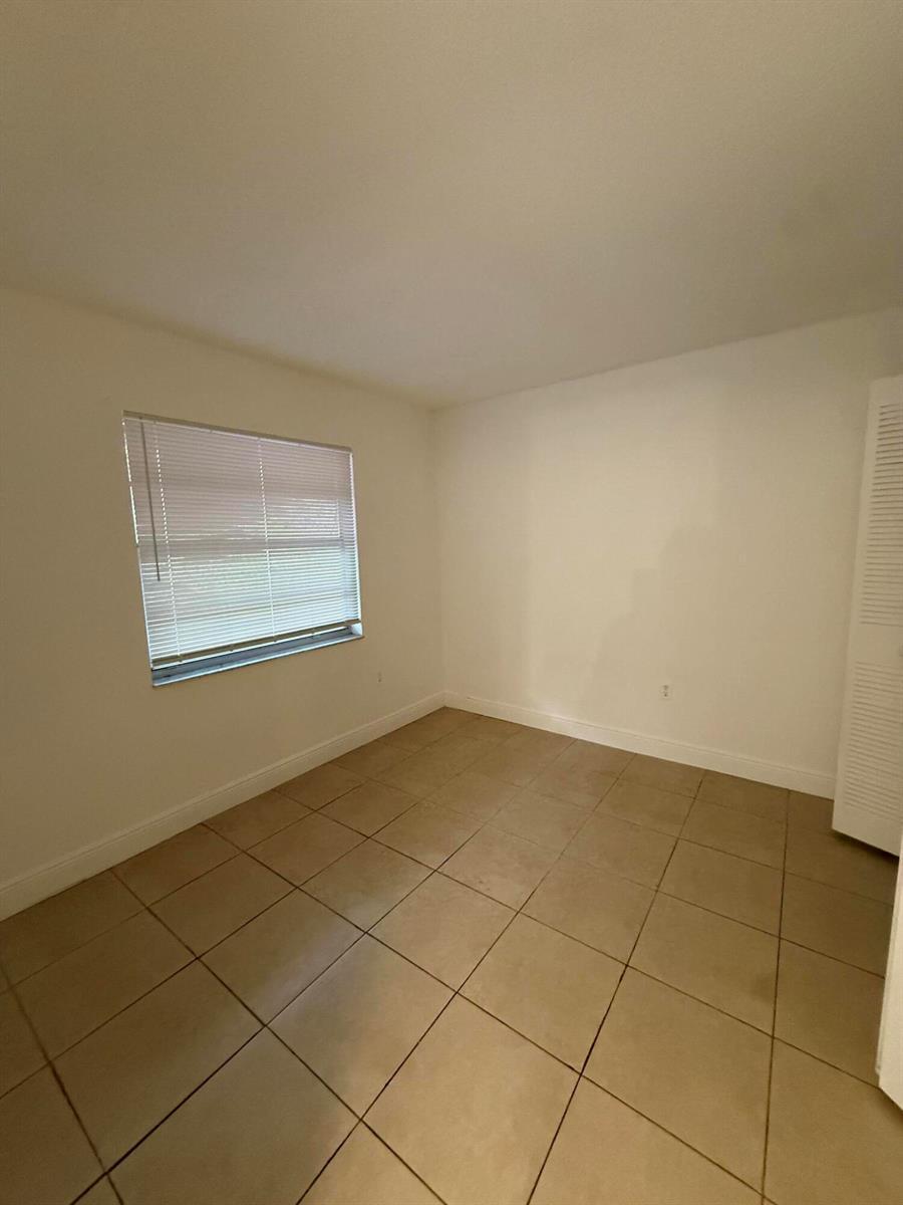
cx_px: 452
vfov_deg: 102.1
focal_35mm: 14
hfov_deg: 85.7
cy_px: 602
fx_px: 487
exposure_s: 1/60
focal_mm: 2.22
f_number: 2.2
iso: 640
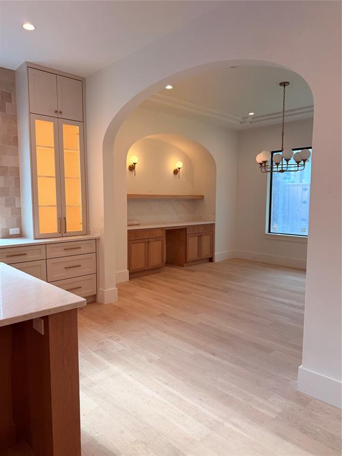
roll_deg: -0.3
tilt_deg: -5.5
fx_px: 316
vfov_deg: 71.6
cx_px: 171
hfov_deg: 56.8
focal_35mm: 24
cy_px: 228
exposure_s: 1/180
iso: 80
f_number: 1.78
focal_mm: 6.76
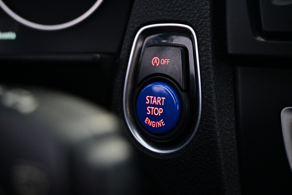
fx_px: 335
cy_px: 98
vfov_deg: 32.4
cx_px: 146
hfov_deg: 47.2
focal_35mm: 41
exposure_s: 1/40
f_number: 4.5
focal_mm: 27.5
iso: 4500
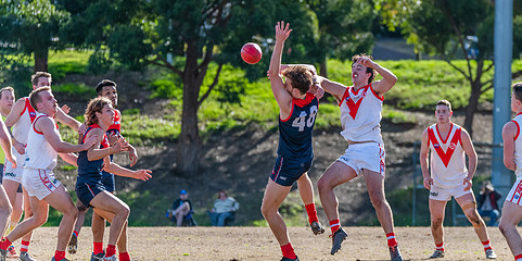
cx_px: 321
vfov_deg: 3.2
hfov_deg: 6.3
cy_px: 91
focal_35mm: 350
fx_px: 4719
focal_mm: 260
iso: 1000
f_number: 5.6
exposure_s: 1/1600
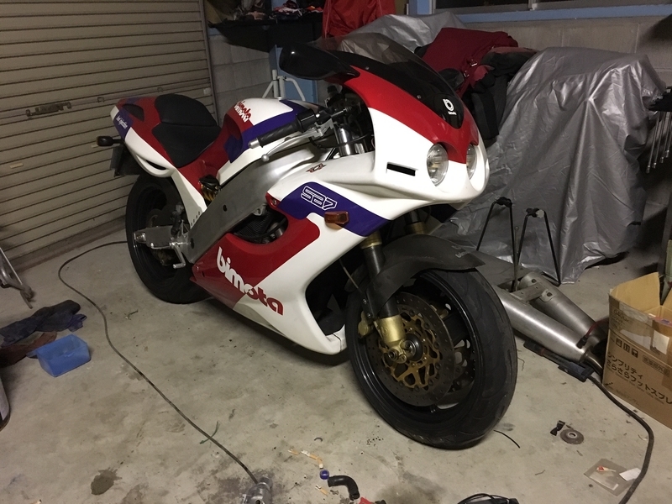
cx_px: 336
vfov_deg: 48.2
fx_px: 563
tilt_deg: -22.0
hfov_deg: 61.7
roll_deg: +2.8
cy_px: 252
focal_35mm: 29
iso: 250
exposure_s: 1/15
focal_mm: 4.15
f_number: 2.2
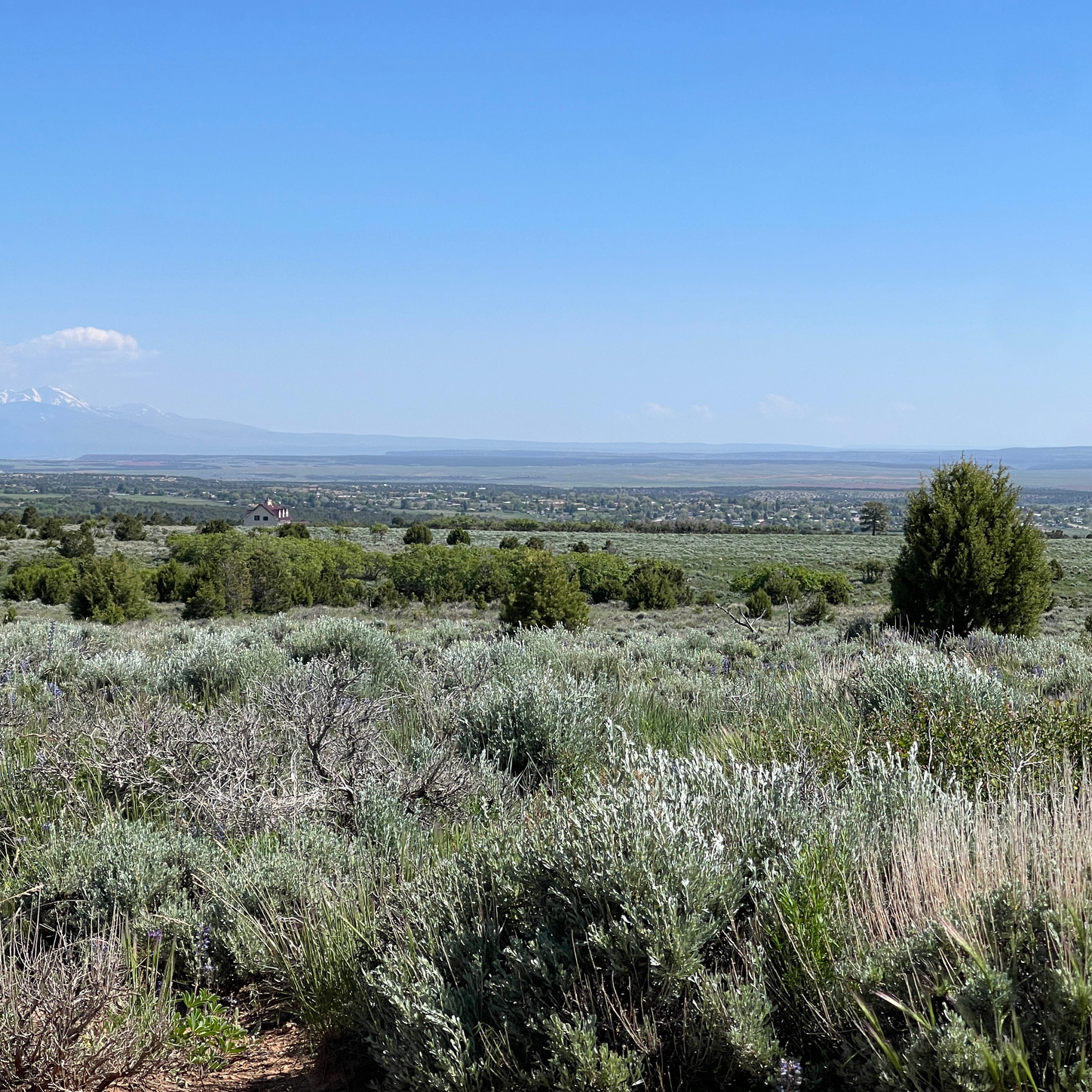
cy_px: 533
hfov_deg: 21.6
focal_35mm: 80
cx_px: 663
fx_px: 2855
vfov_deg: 21.7
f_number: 2.2
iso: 20
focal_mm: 7.5
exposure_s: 1/1672
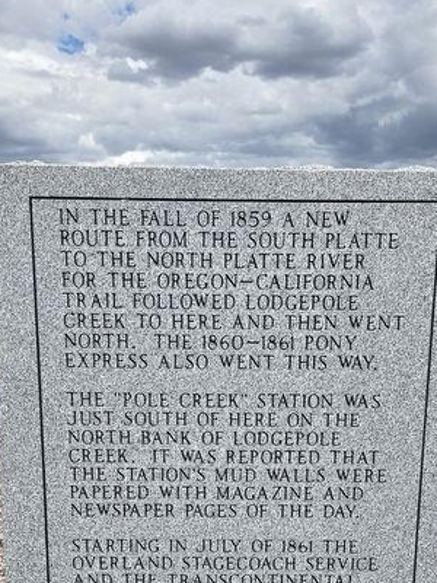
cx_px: 243
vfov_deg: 38.9
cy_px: 503
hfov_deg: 31.5
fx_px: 774
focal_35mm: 46
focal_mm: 5.4
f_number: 1.8
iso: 25
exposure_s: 1/2021
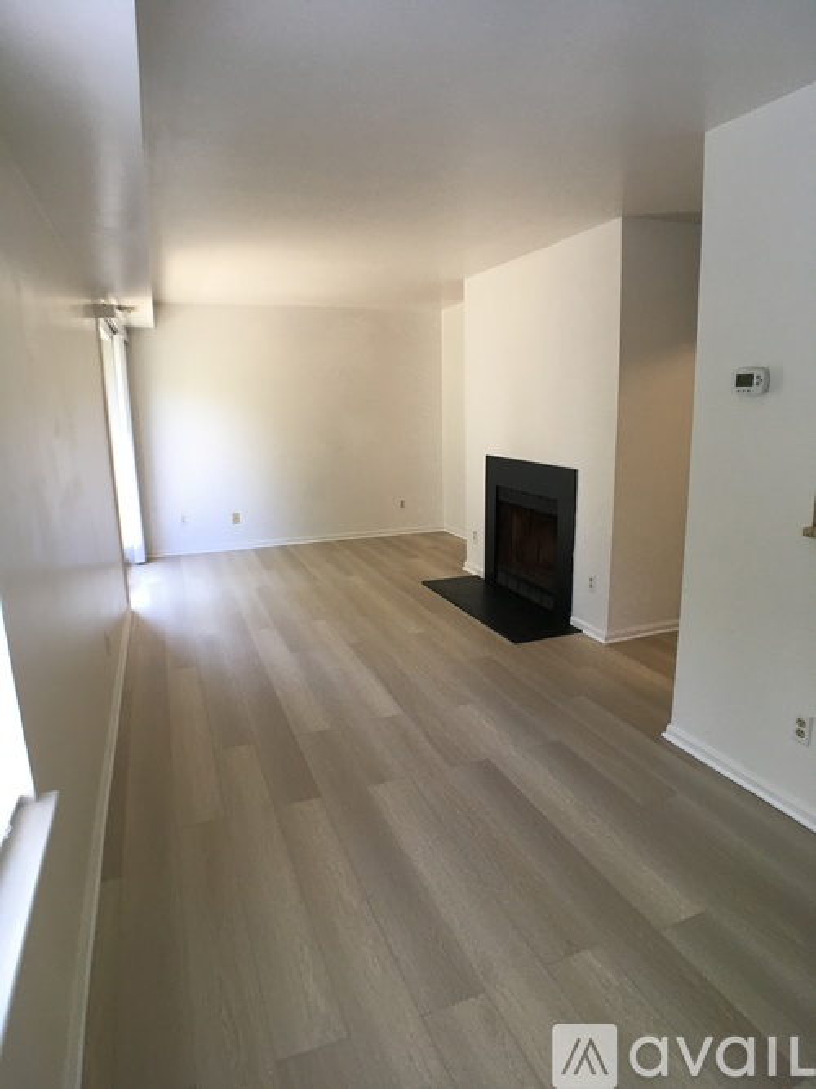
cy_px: 544
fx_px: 912
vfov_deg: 61.7
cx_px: 408
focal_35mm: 29
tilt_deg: -13.3
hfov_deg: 48.2
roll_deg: +0.4
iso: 40
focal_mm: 4.15
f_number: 2.2
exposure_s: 1/30
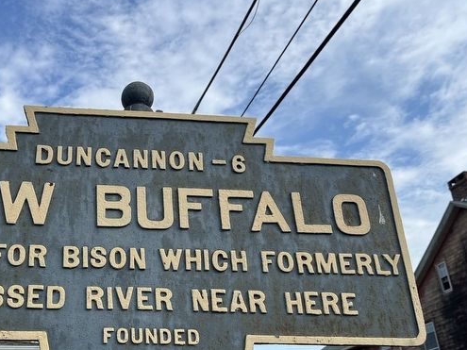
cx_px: 133
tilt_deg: +25.6
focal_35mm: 42
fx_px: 566
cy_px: 229
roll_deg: +2.1
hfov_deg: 43.7
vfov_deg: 34.1
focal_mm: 5.1
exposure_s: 1/2463
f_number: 1.6
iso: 50
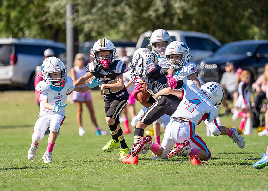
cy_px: 88
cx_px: 137
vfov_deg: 4.7
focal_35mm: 305
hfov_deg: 6.6
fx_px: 2319
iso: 160
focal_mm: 200
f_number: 2.8
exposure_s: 1/2000
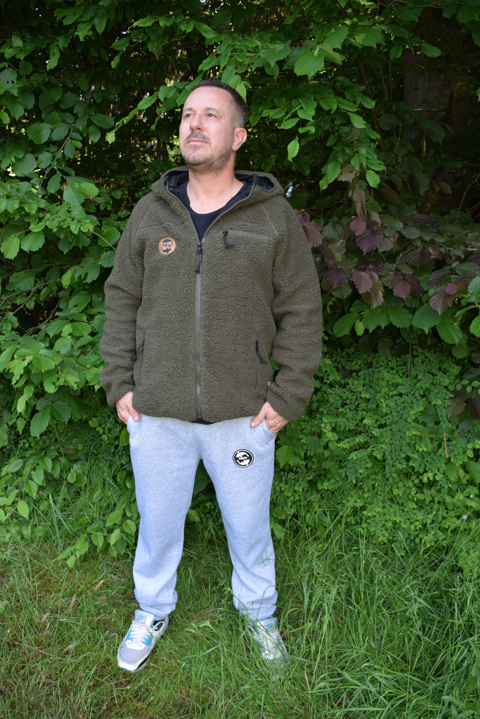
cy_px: 360
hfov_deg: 38.4
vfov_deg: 55.1
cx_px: 240
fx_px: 690
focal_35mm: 34
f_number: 5.6
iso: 450
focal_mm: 23
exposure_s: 1/125
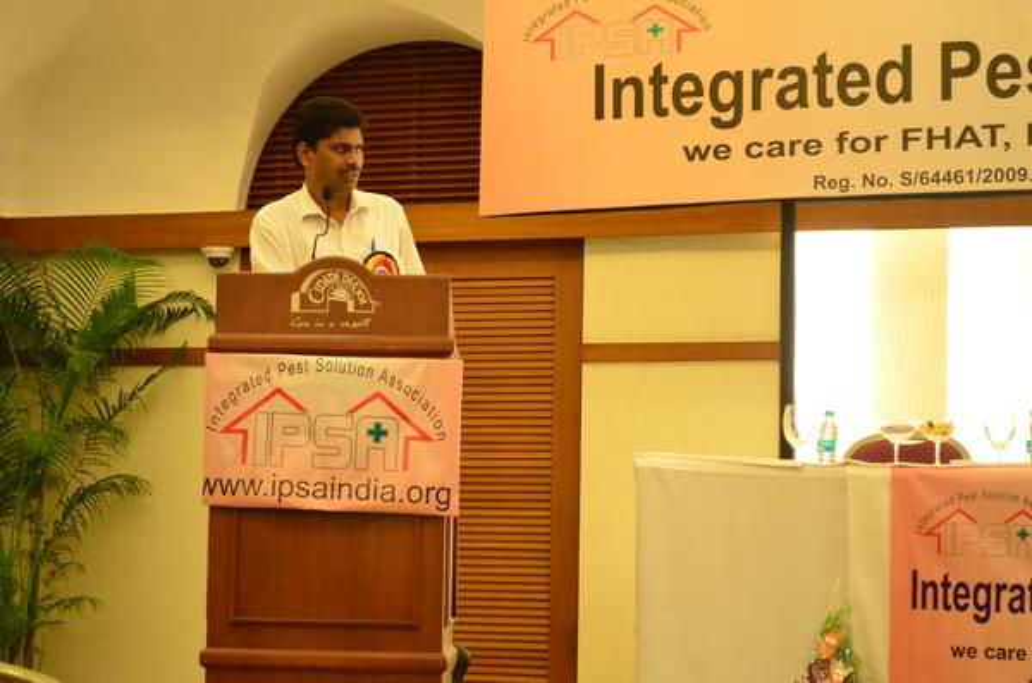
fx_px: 2359
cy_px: 342
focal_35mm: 82
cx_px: 516
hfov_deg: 24.7
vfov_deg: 16.5
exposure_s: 1/50
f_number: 5.6
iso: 3200
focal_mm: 55
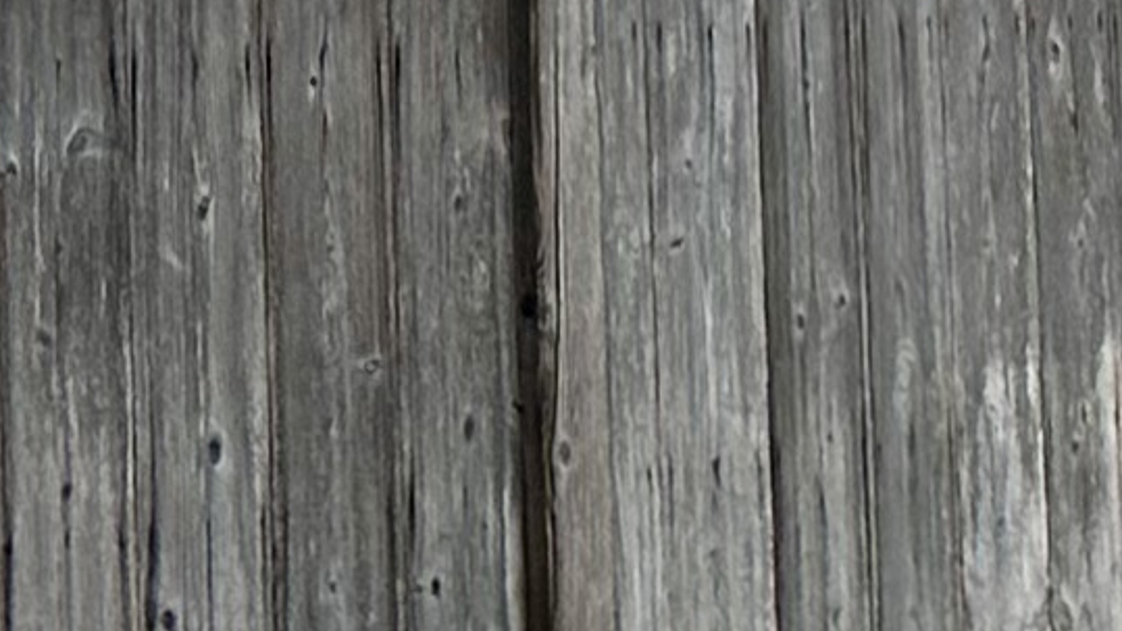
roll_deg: -0.2
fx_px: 5801
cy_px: -1023
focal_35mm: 195
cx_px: -883
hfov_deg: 10.4
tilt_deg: +6.3
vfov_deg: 5.9
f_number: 1.78
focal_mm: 6.86
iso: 80
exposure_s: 1/5263
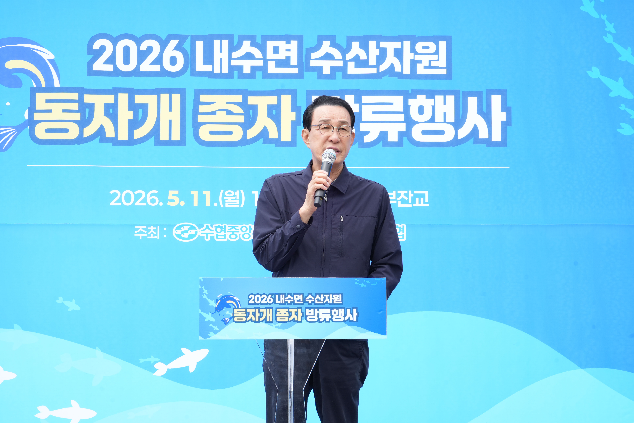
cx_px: 317
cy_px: 212
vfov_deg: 17.7
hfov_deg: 26.3
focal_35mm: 77
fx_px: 1356
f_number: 11
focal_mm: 77
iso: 250
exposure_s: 1/125
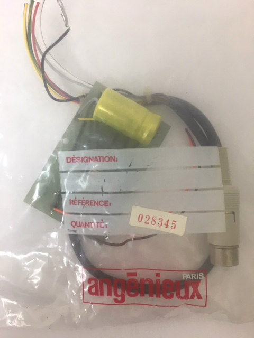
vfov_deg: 61.7
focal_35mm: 29
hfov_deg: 48.2
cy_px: 169
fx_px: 284
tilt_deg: -85.7
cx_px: 127
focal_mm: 4.15
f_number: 2.2
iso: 50
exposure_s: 1/30
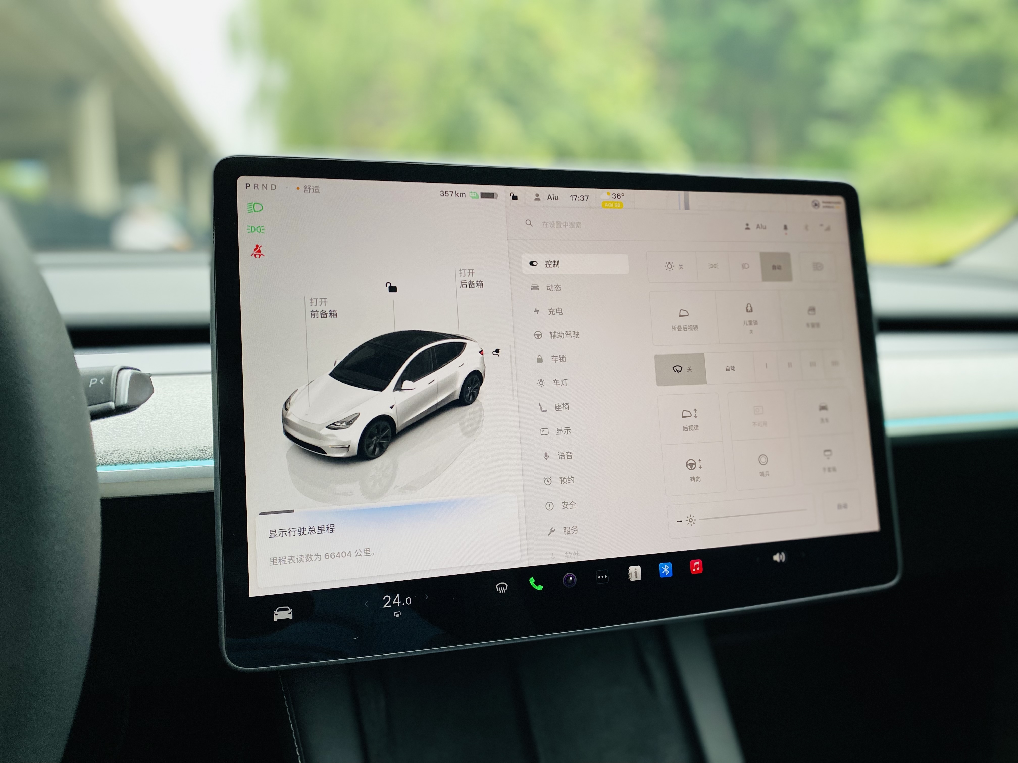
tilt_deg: -10.7
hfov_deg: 67.3
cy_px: 382
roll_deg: +0.6
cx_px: 509
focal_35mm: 26
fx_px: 765
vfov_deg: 53.1
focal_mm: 4.25
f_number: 1.8
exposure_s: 1/121
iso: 125
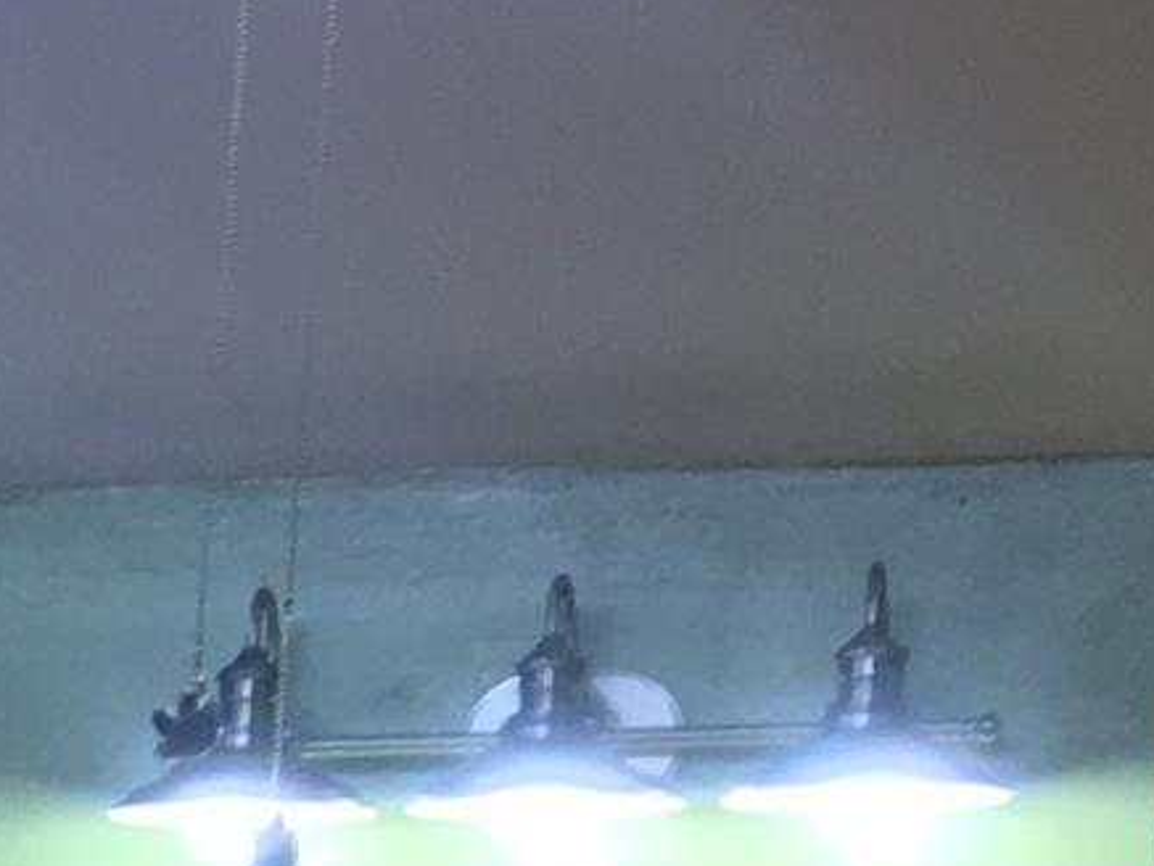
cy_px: 1888
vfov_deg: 7.1
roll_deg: -2.6
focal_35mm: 199
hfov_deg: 8.3
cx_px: -2350
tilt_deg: -3.4
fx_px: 6636
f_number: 2.2
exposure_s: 1/60
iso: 32
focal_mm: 4.15
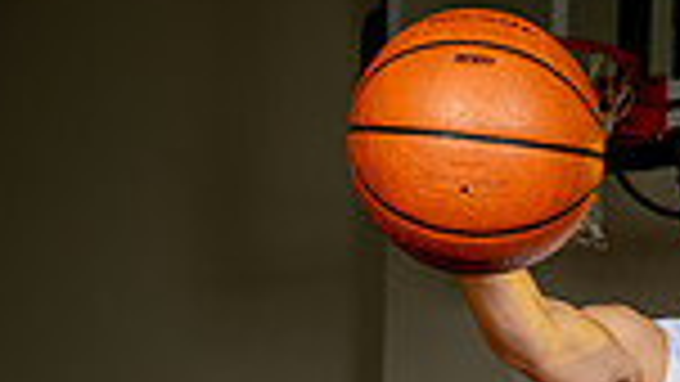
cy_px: 908
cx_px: 662
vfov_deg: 5.5
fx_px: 3823
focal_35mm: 212
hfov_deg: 10.1
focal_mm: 68
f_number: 6.3
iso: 100
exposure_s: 1/200
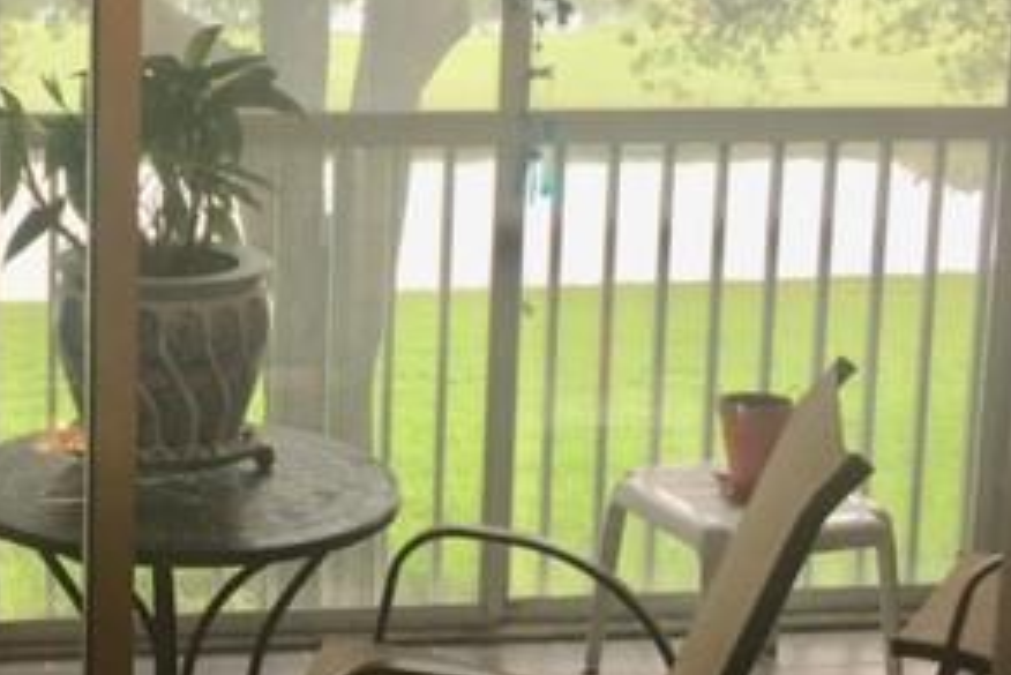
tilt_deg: -8.0
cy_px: 135
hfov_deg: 29.3
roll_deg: -1.2
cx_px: 100
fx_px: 1854
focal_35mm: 66
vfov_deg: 20.4
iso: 40
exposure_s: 1/120
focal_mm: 4.15
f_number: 2.2
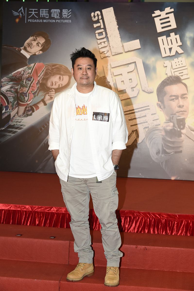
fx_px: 469
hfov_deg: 23.4
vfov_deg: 34.5
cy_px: 146
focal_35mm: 58
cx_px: 97
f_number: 6.3
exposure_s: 1/200
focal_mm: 58
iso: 2000
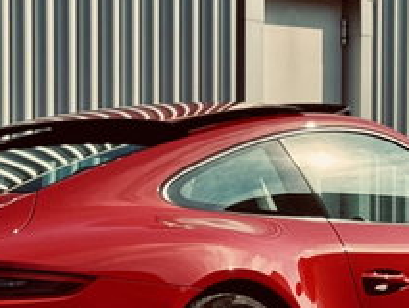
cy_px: 298
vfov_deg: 8.5
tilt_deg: -1.8
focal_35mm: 173
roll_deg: +0.7
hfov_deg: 11.4
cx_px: 157
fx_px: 2045
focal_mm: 6.76
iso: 64
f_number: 1.78
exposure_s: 1/3610
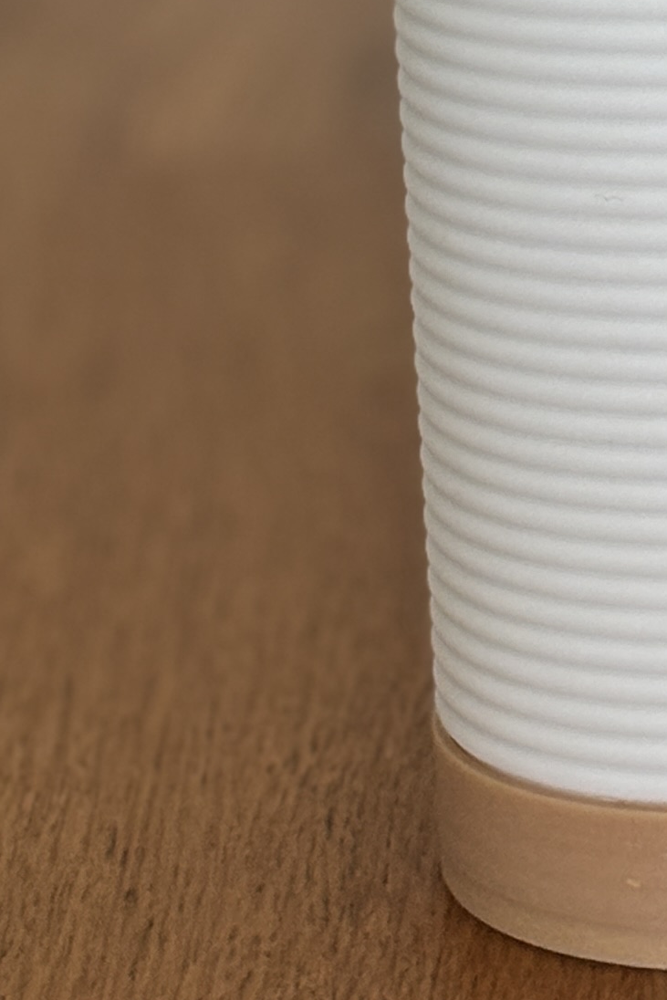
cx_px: 920
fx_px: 5528
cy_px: 2
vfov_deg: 10.3
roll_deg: +1.0
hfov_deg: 6.8
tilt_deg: -11.9
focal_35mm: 199
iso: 160
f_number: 1.6
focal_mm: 5.96
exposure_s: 1/53
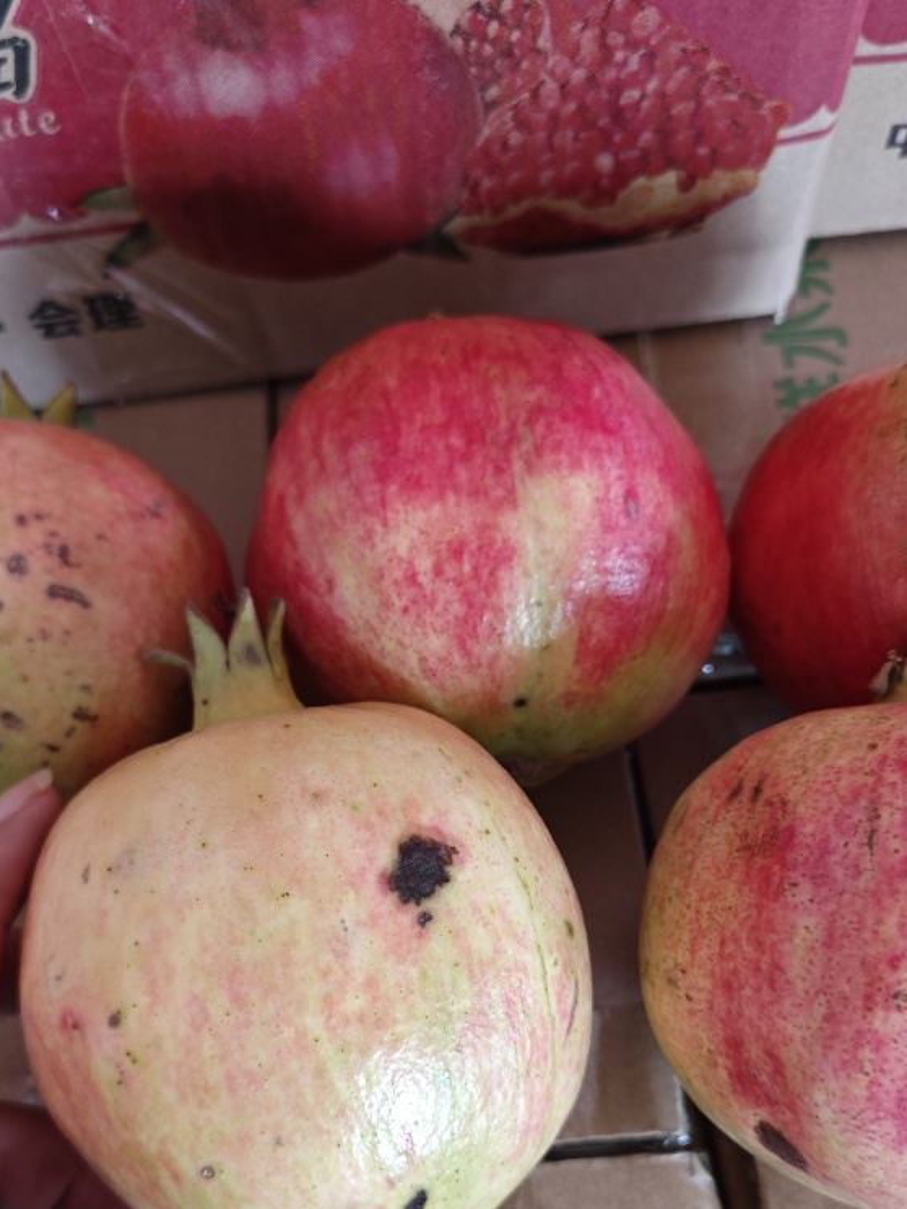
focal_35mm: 33
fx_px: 1153
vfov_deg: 54.4
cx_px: 413
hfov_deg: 42.9
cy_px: 789
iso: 400
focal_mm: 5.43
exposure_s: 1/75.8
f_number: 1.8
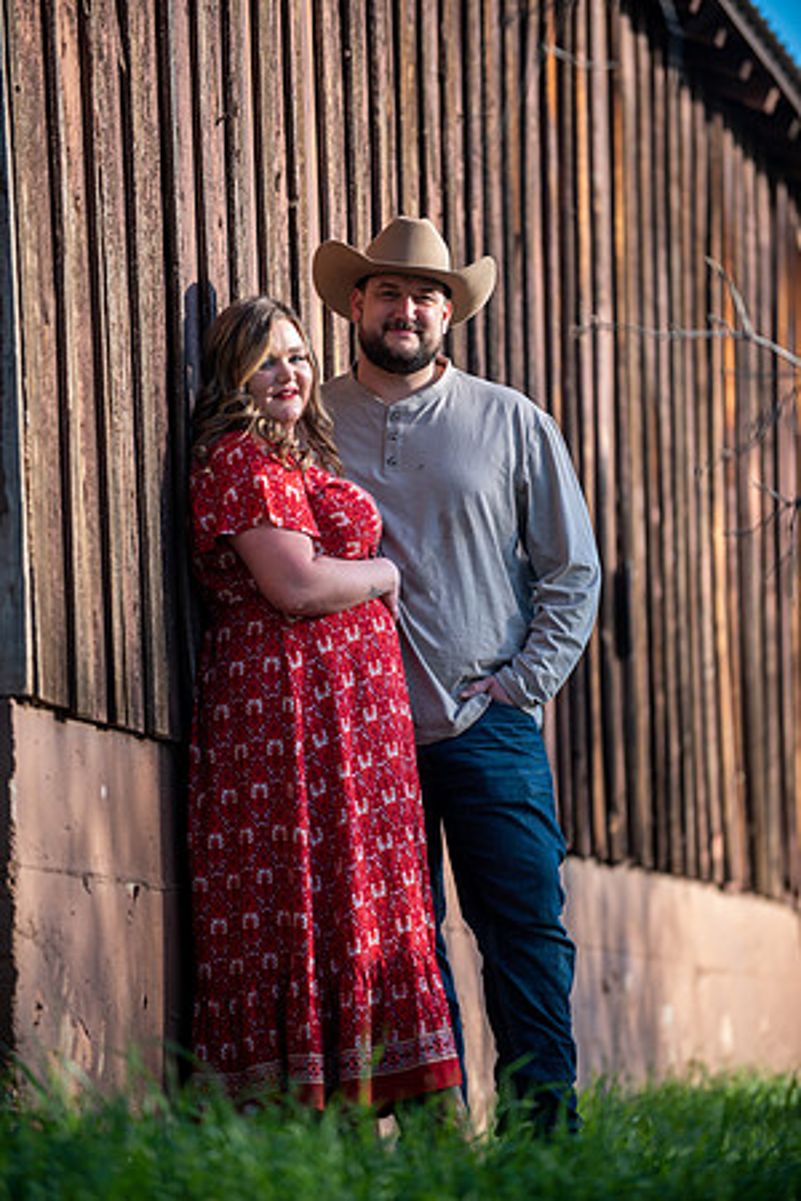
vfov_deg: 10.3
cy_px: 600
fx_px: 6674
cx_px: 400
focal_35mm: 200
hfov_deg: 6.9
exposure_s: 1/160
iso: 50
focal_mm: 200
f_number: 2.8
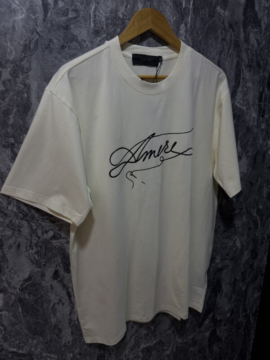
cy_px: 180
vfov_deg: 71.6
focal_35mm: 24
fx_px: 250
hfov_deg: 56.8
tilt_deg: -15.6
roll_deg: -1.1
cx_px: 135
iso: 125
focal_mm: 6.76
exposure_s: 1/120
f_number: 1.78
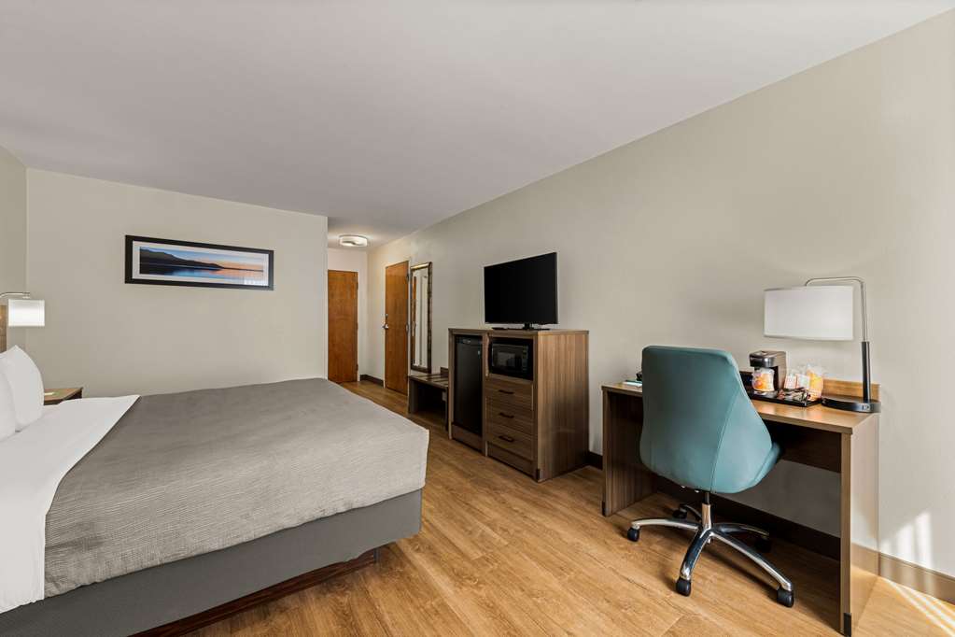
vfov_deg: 81.2
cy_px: 318
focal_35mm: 14
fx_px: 371
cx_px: 478
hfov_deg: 104.3
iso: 320
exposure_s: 1.3
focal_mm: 14
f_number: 11
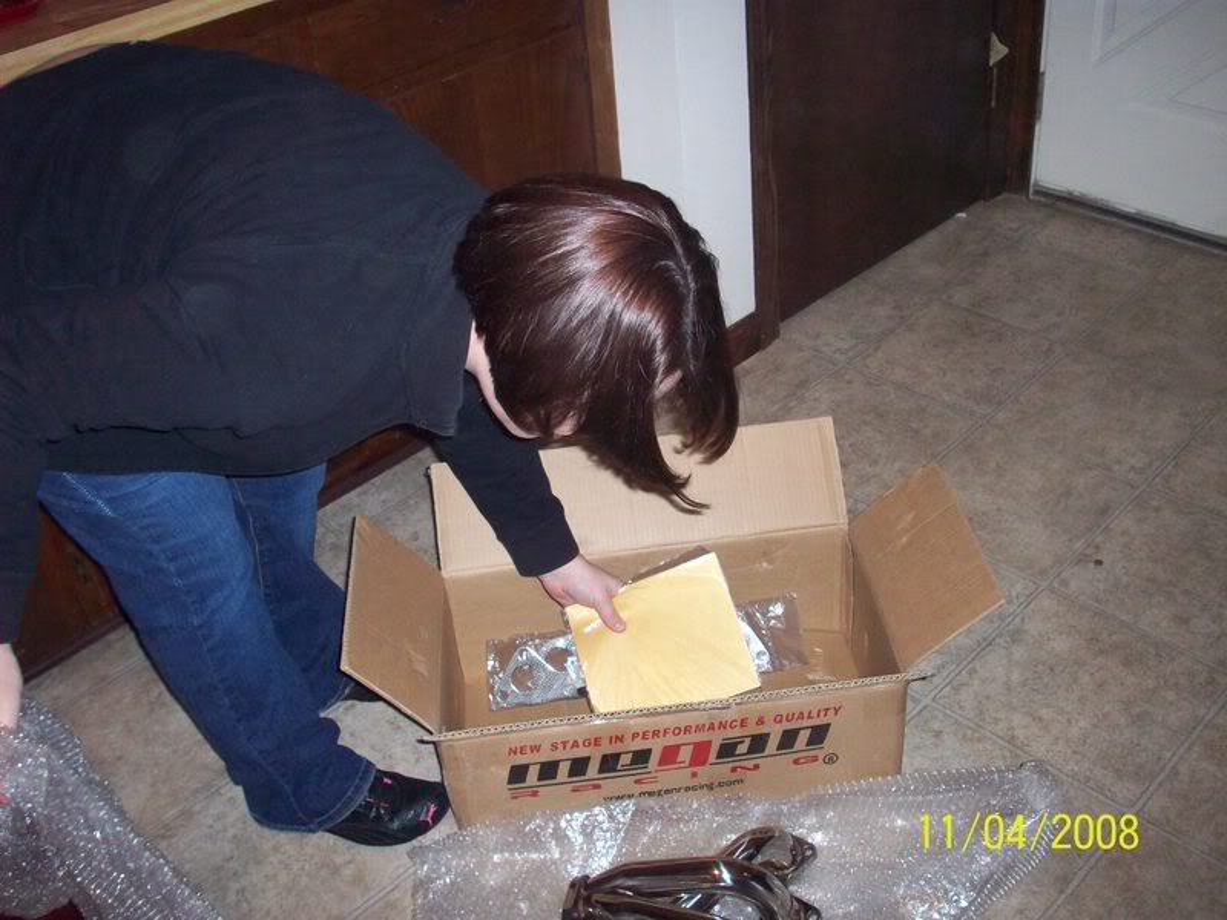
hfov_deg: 50.1
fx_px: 1312
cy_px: 460
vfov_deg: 38.7
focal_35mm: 37
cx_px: 614
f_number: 2.8
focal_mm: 6.2
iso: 160
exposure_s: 1/64
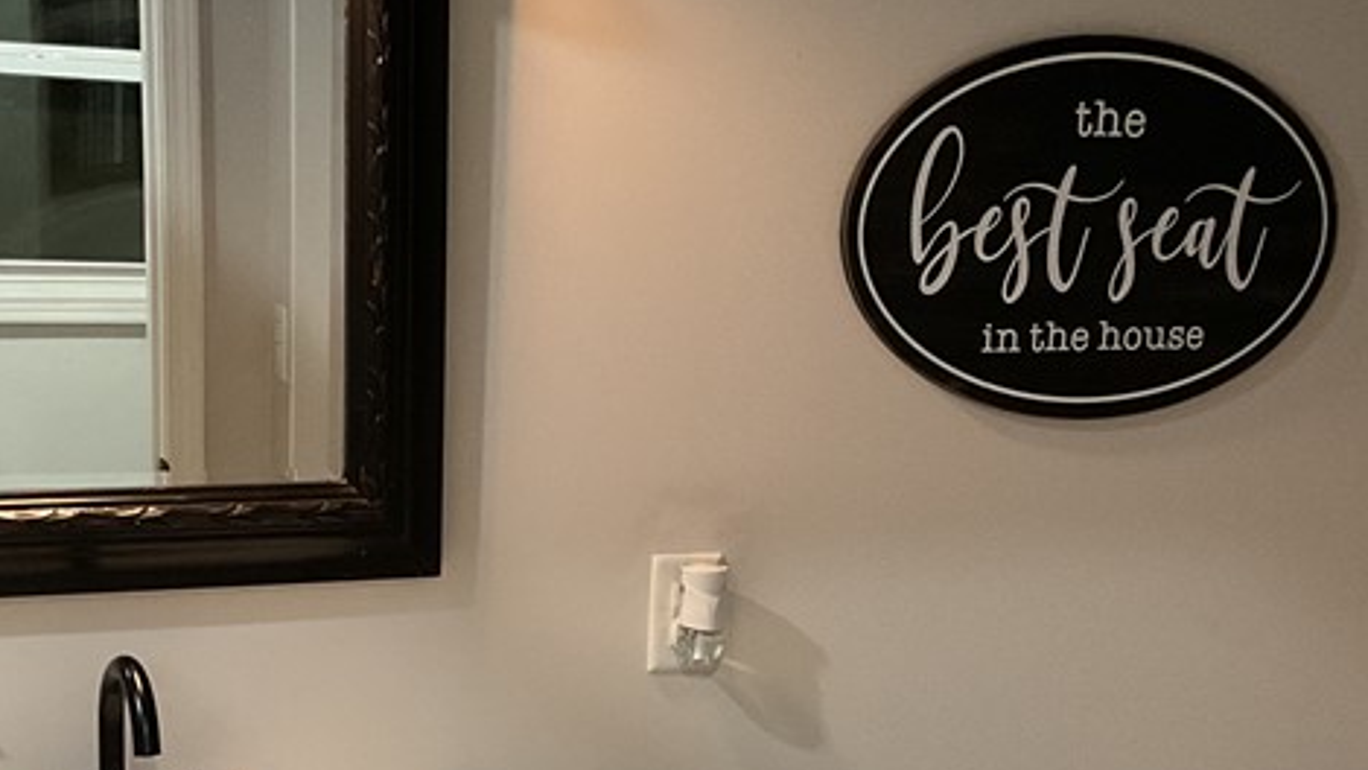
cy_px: 627
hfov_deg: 30.6
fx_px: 2503
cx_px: 694
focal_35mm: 69
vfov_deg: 17.3
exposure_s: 1/60
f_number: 1.8
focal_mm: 3
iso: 200
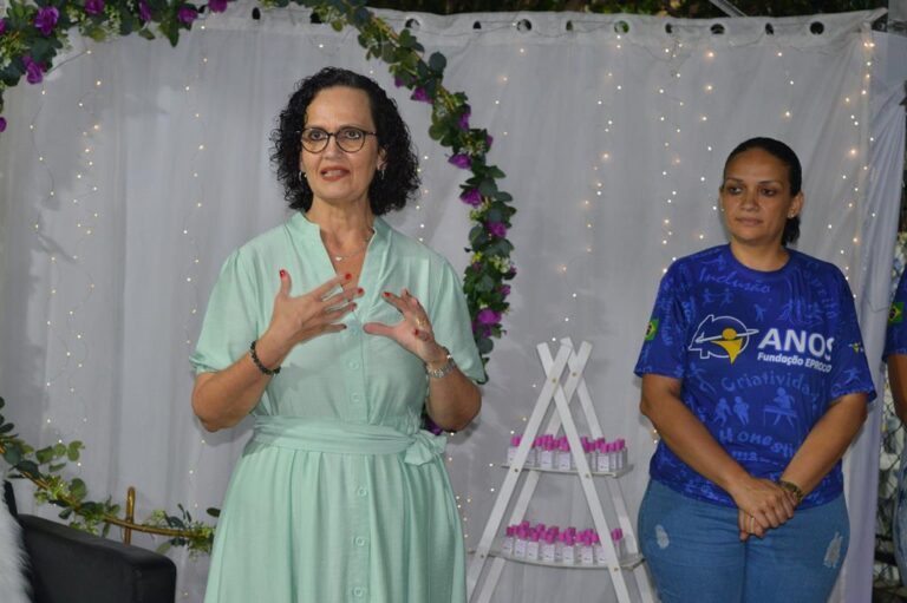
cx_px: 454
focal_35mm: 82
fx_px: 2077
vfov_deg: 16.5
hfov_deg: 24.6
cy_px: 302
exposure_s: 1/60
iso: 720
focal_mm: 55
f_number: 5.6
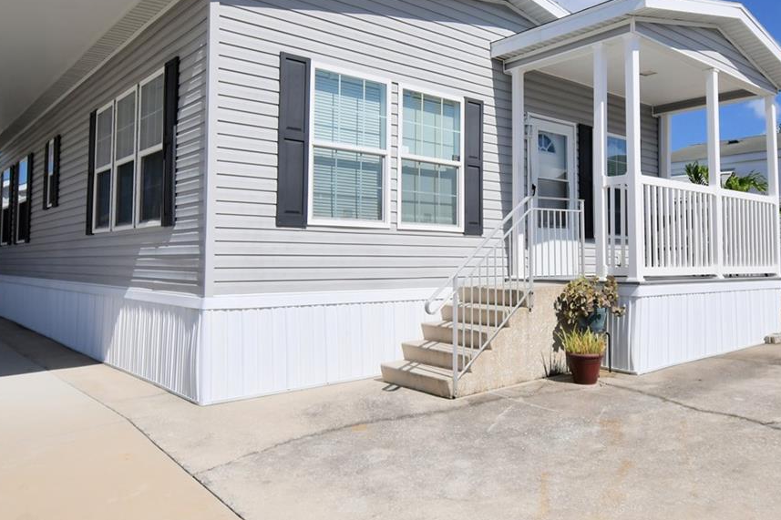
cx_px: 468
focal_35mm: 28
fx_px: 607
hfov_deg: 64.9
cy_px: 225
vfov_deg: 46.3
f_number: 4.5
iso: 100
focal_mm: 10
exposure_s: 1/3200
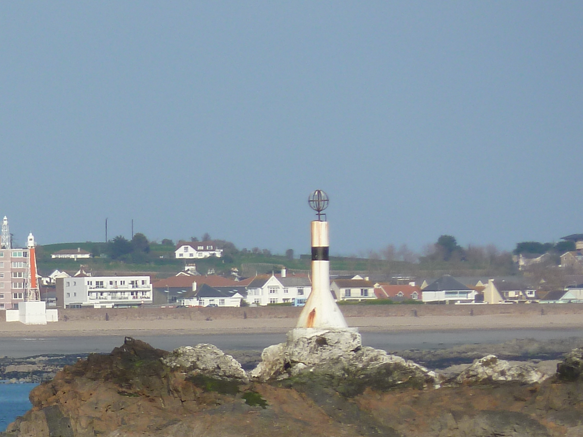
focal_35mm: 694
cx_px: -183
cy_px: 408
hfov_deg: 2.9
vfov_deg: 2.1
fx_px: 11687
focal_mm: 42.6
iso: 80
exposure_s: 1/500
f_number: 5.6
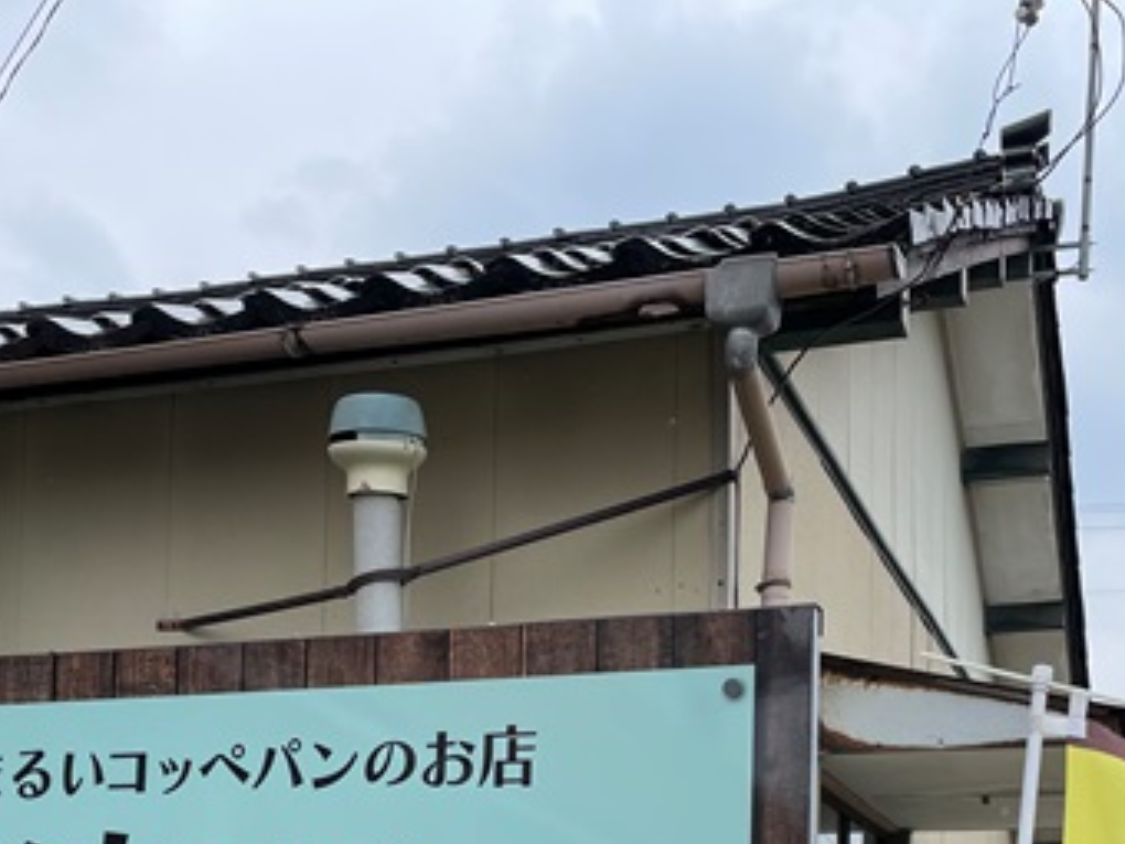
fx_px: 1787
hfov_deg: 34.9
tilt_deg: +2.9
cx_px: 503
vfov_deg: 25.1
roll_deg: -1.8
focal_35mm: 55
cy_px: 877
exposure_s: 1/2618
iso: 32
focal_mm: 4.2
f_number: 1.6
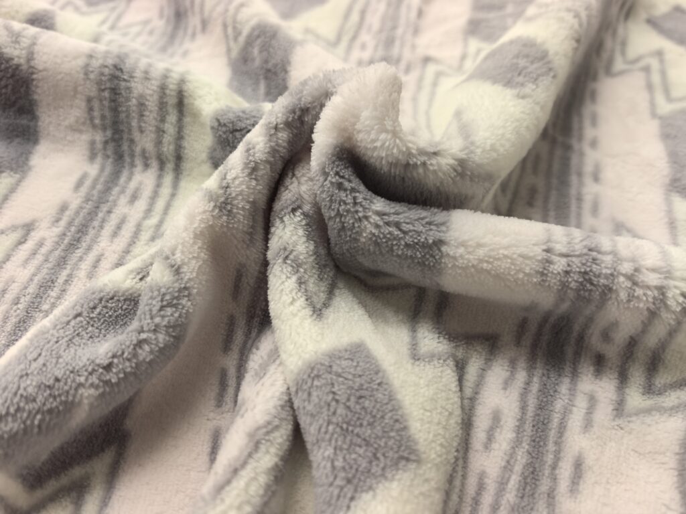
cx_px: 343
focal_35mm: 27
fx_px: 535
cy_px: 257
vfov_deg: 51.4
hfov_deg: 65.3
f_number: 2
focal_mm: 6.98
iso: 2000
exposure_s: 1/1125
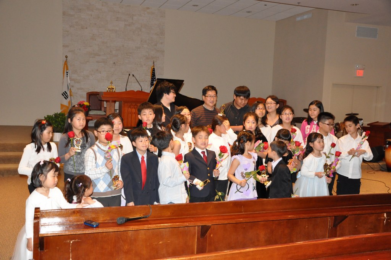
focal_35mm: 38
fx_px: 407
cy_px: 130
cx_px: 196
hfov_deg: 51.3
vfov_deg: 35.4
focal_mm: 25
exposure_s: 1/60
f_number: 5.6
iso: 2000
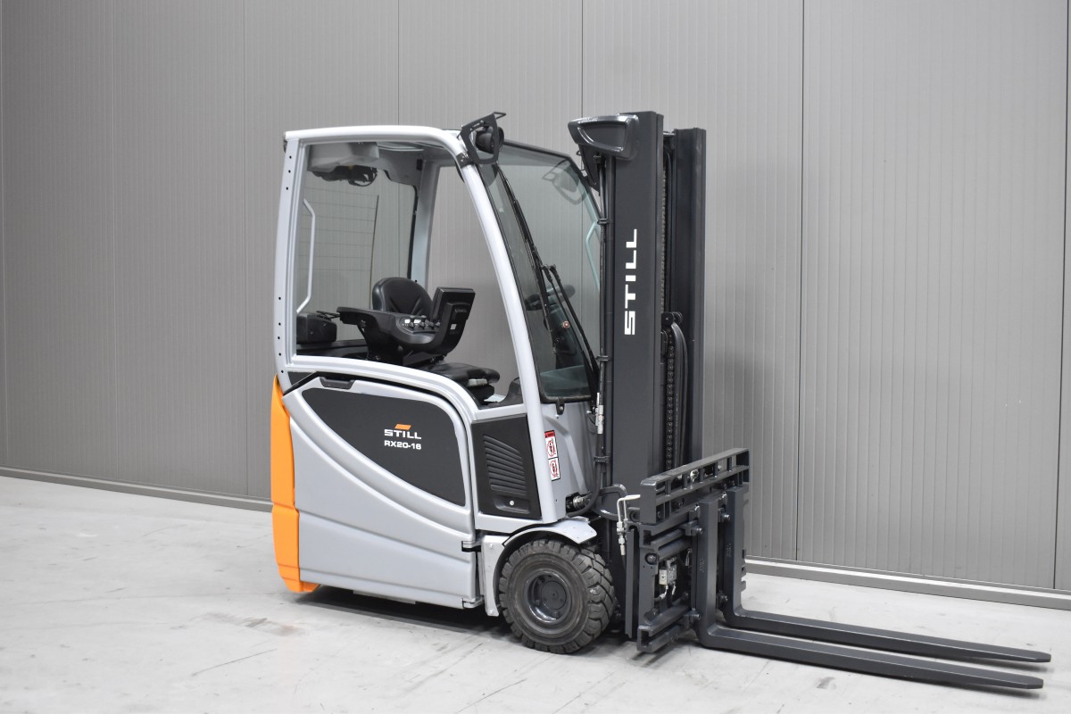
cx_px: 536
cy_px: 357
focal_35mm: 38
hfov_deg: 51.3
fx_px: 1116
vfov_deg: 35.5
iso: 1600
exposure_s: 1/40
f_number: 4.5
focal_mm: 25
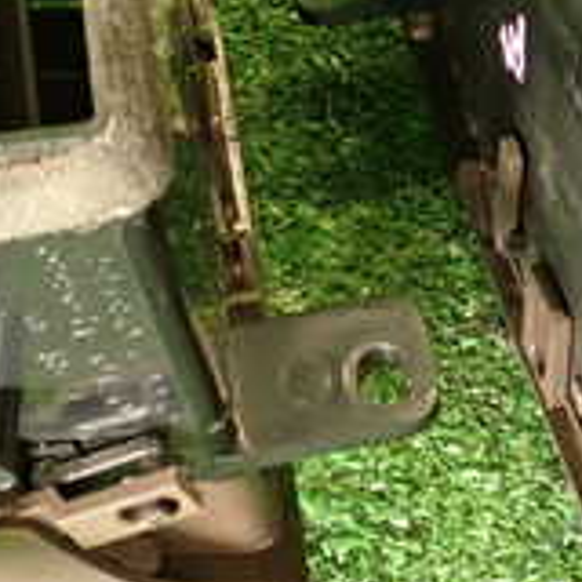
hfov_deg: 16.4
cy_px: 146
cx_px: 375
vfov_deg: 16.3
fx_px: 2016
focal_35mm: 106
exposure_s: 1/30
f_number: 2.4
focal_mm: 5.79
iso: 250
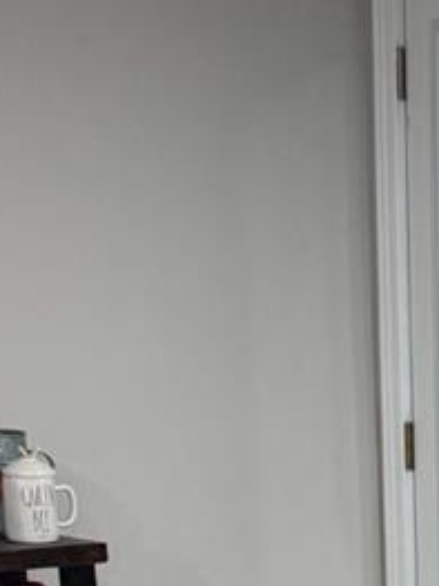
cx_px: 846
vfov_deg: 12.9
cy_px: 1082
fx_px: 2318
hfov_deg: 10.1
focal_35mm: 137
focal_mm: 6.76
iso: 160
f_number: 1.78
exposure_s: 1/60
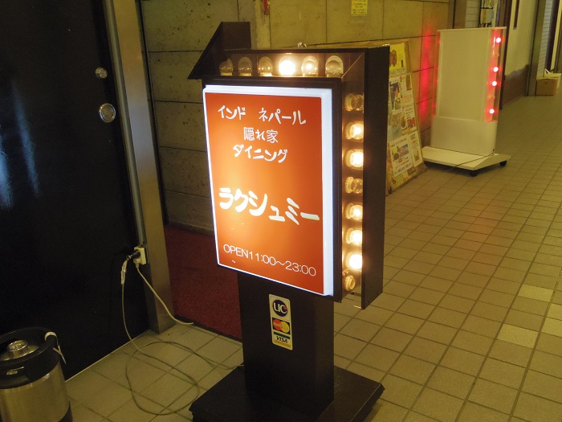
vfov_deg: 45.4
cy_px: 211
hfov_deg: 58.4
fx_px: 503
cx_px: 281
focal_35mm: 31
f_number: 2.8
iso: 1000
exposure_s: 1/50
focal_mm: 5.7
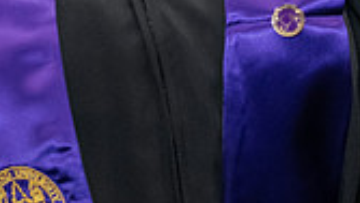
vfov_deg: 4.7
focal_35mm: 255
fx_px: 2435
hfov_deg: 8.4
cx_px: -32
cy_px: -152
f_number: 3.2
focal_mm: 70
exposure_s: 1/200
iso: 2500
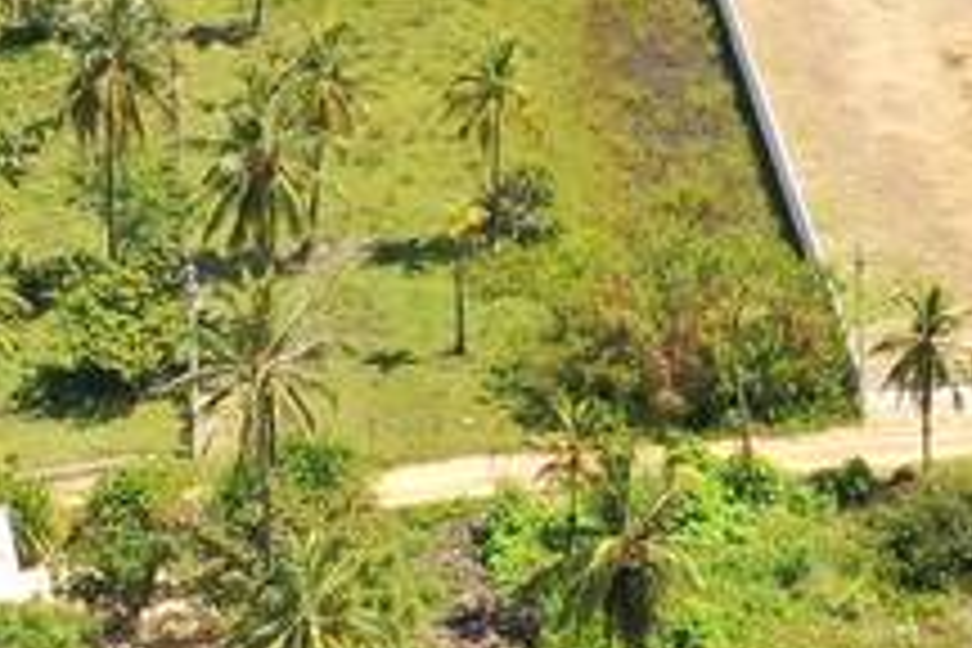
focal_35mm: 210
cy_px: -896
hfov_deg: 9.7
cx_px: 1035
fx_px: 5670
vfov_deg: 6.3
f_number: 5
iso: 100
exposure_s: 1/320
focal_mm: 10.26
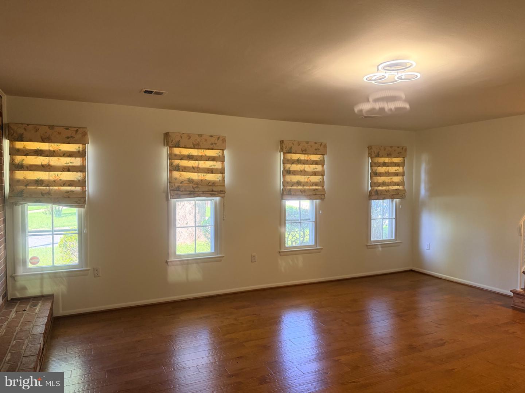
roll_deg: -0.1
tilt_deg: -2.4
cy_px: 196
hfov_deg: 71.6
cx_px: 262
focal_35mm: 24
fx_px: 364
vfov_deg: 56.8
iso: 320
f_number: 1.78
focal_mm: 6.76
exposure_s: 1/120
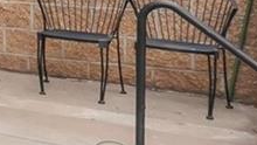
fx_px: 777
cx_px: -382
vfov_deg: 10.1
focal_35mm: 114
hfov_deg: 13.3
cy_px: -110
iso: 125
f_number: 16
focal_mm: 10
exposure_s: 1/60
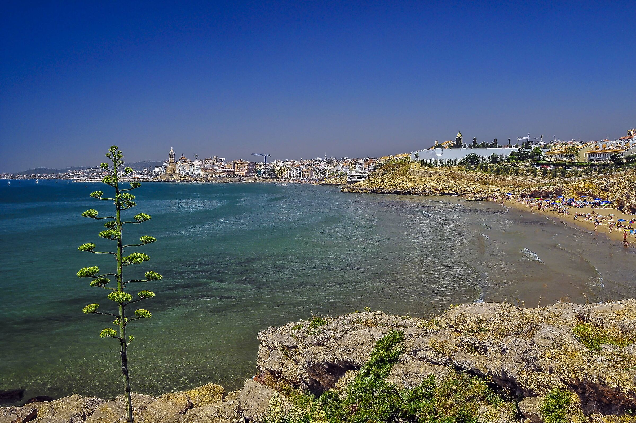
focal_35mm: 30
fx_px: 529
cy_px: 212
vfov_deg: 43.5
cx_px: 318
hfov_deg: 62.0
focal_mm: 20
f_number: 11
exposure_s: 1/100
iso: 200
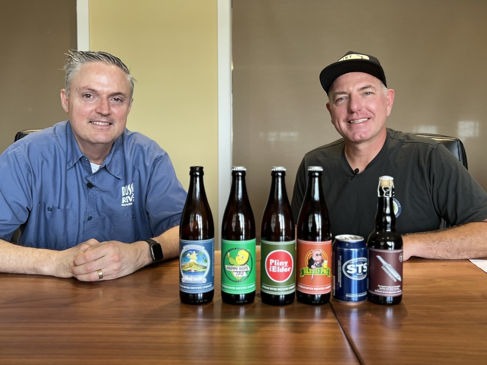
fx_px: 366
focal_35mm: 26
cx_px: 244
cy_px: 182
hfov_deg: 67.3
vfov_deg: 53.1
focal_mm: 5.7
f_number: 1.5
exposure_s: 1/121
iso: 100
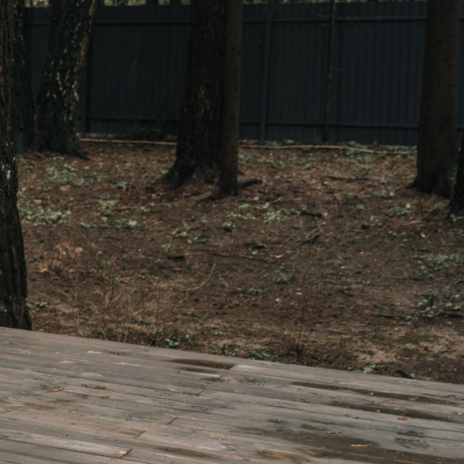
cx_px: -294
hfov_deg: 17.3
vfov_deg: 19.9
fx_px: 1319
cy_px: 180
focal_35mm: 87
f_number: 3.5
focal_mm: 28
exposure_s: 1/250
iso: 400
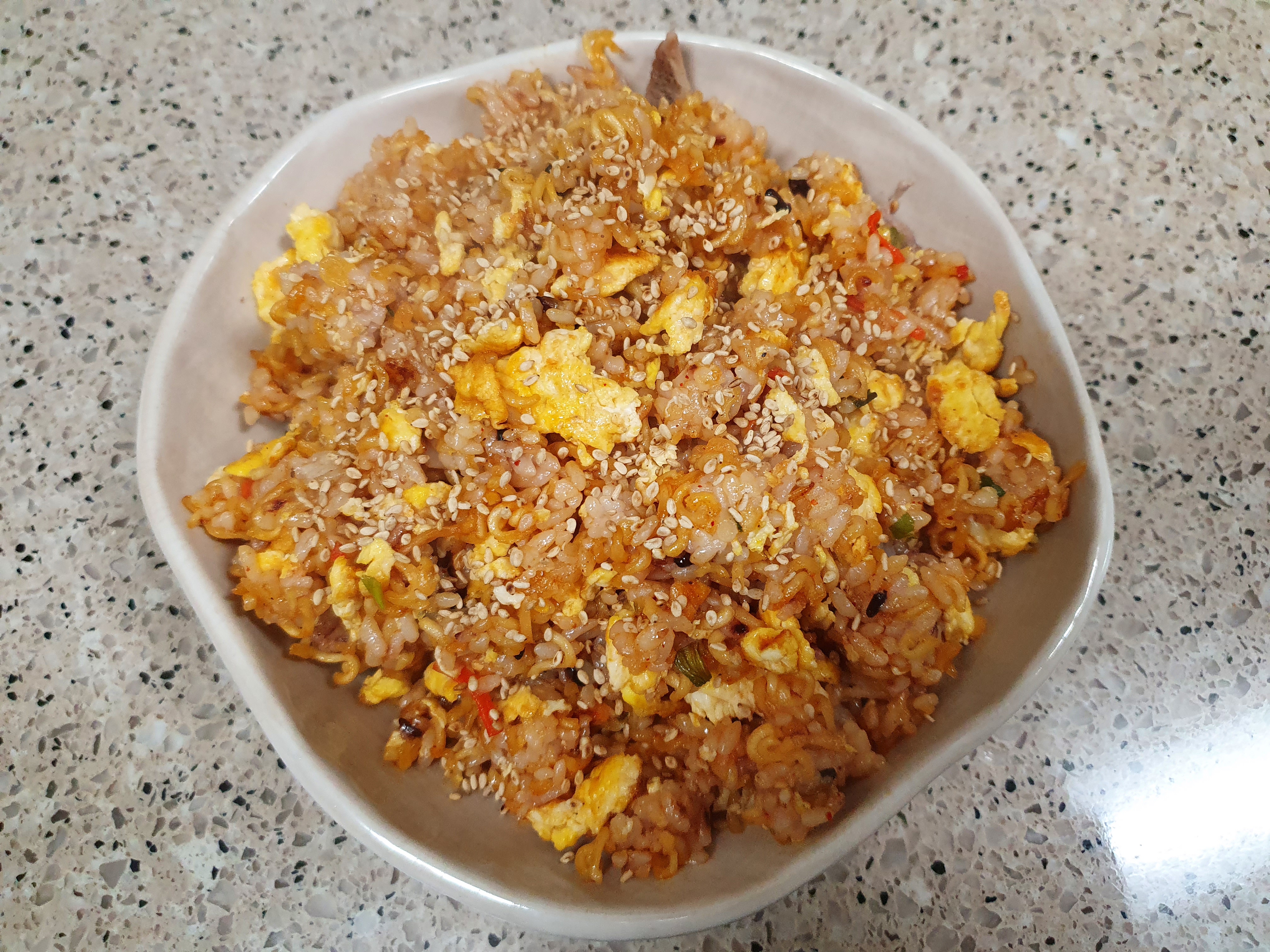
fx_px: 954
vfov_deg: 53.1
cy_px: 476
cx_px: 635
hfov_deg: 67.3
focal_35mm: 26
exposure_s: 1/120
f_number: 1.5
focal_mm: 4.32
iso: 250
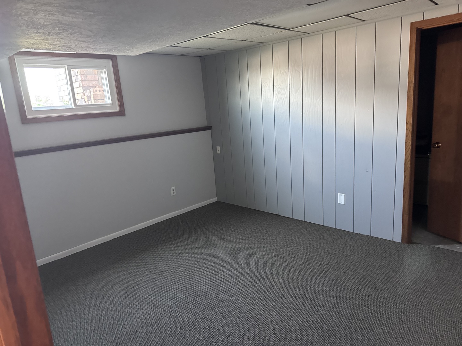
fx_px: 320
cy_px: 173
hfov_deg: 71.6
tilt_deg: -10.9
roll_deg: +3.9
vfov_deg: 56.8
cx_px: 231
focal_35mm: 24
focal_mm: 6.76
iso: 800
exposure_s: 1/40
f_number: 1.78
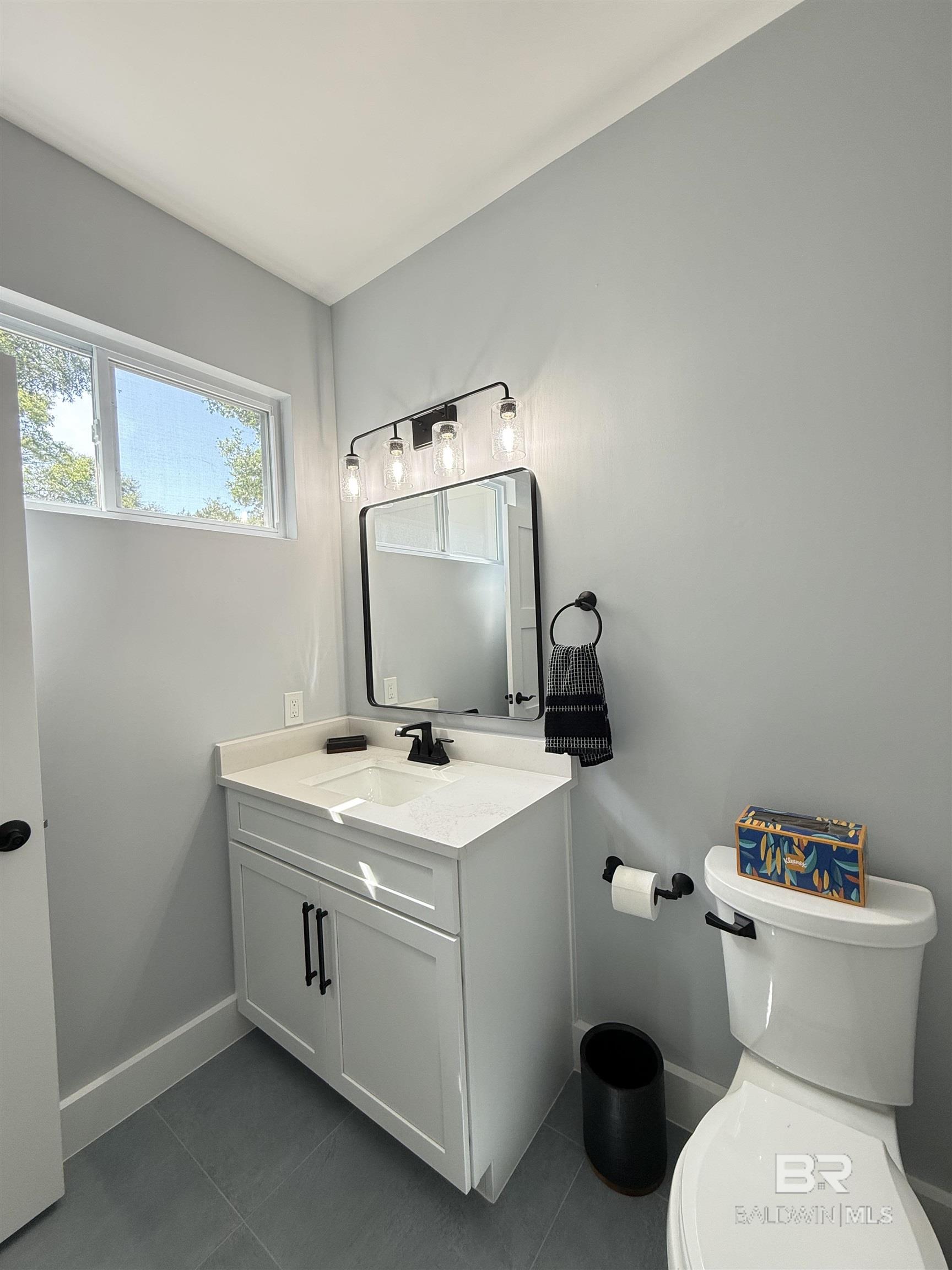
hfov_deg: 85.7
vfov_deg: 102.1
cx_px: 476
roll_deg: +2.4
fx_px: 513
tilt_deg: -1.7
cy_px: 635
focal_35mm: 14
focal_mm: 2.22
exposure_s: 1/120
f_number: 2.2
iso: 160
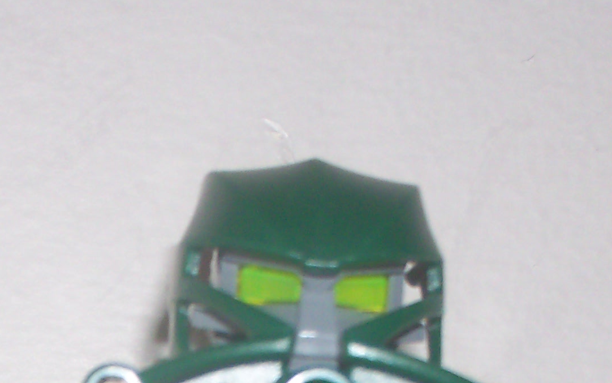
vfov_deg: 9.0
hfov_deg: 15.2
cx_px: 79
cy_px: 795
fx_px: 2269
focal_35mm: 136
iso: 64
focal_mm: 6.3
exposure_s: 1/30
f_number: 3
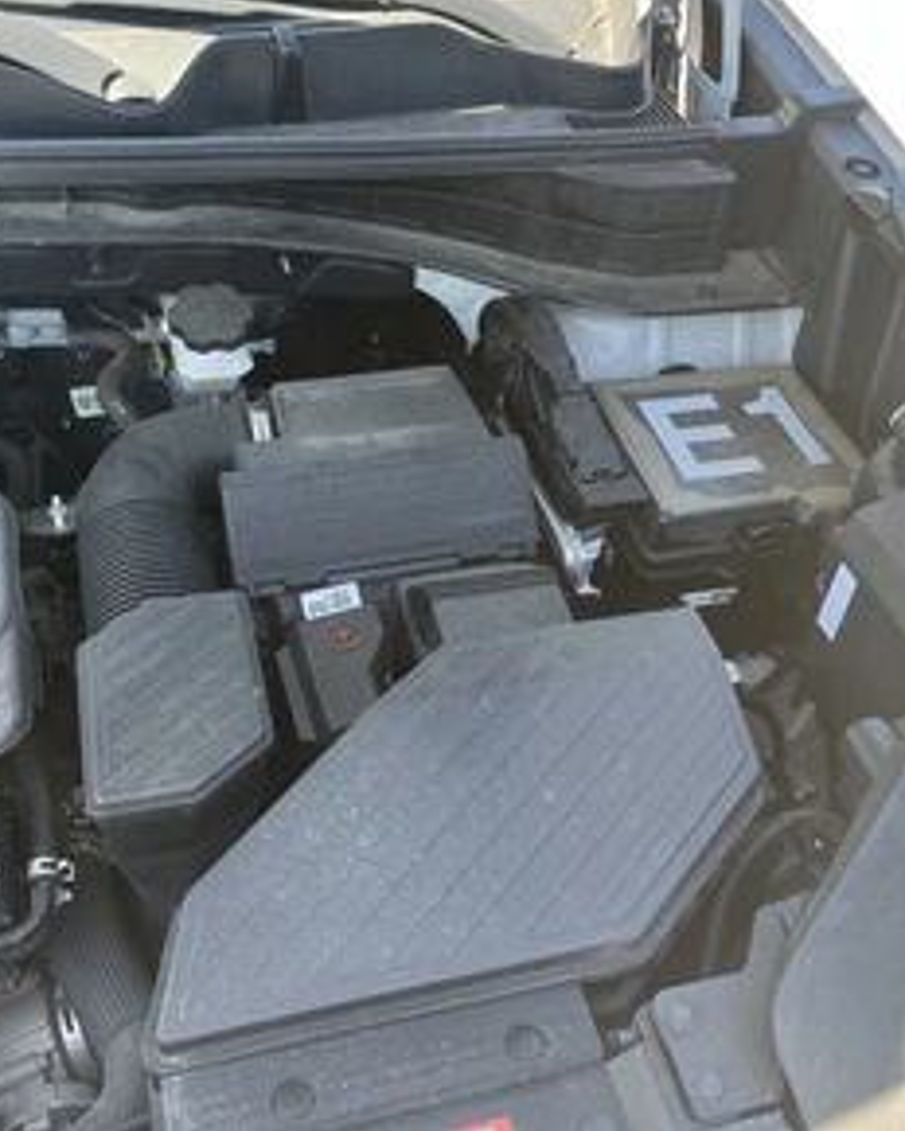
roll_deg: -6.0
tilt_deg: -42.6
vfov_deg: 51.5
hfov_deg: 42.2
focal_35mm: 35
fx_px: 1172
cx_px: 441
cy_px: 550
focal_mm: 5.1
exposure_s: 1/188
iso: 50
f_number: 1.6
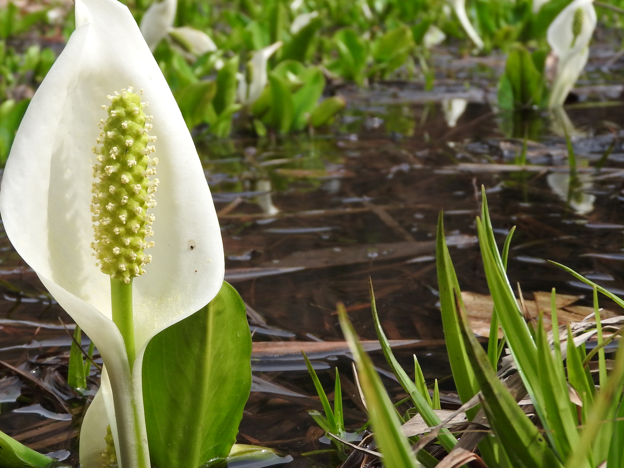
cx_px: 252
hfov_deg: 24.1
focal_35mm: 81
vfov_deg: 18.2
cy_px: 212
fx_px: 1460
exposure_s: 1/320
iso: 100
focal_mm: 9.9
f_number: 4
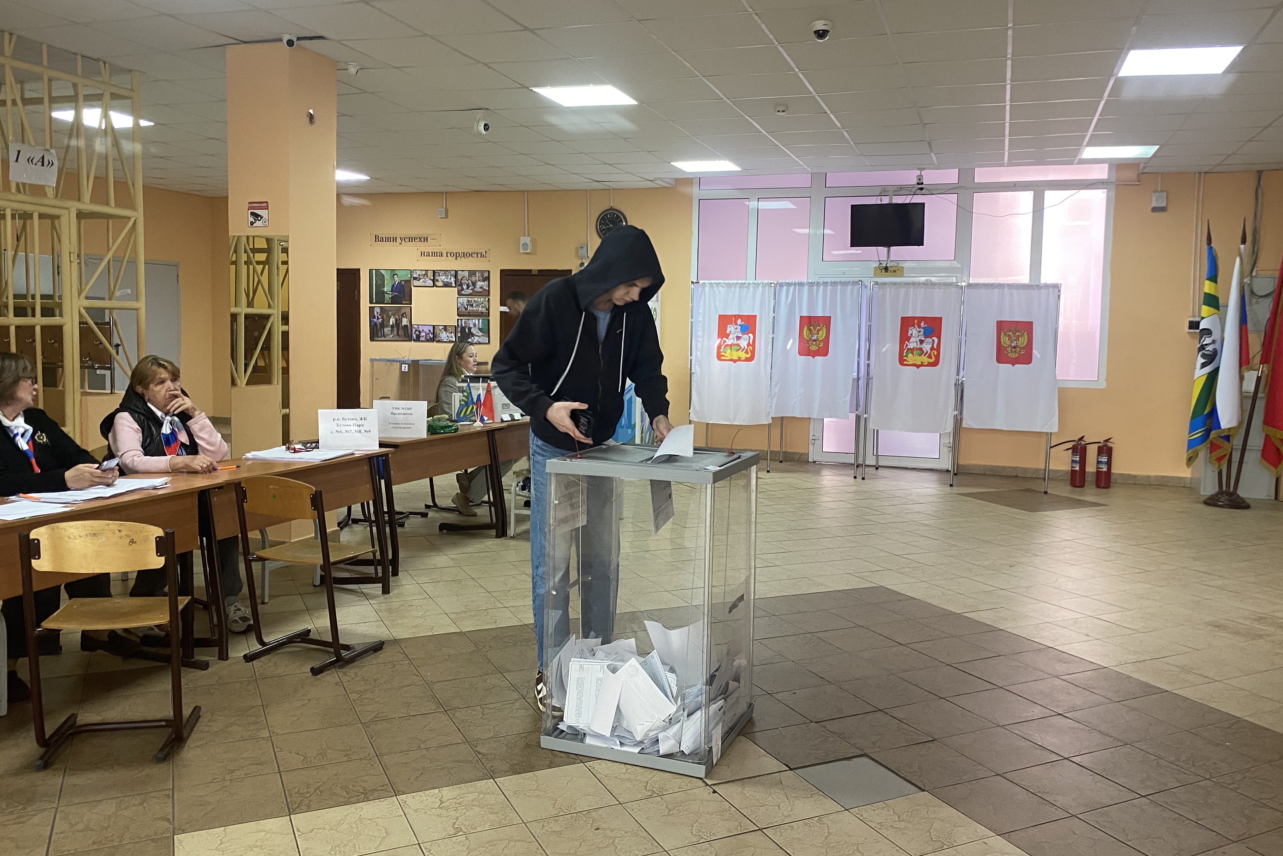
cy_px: 421
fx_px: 998
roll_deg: -1.3
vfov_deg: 46.4
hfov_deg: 65.5
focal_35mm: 28
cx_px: 655
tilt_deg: -4.1
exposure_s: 1/50
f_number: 1.8
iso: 250
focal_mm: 4.25
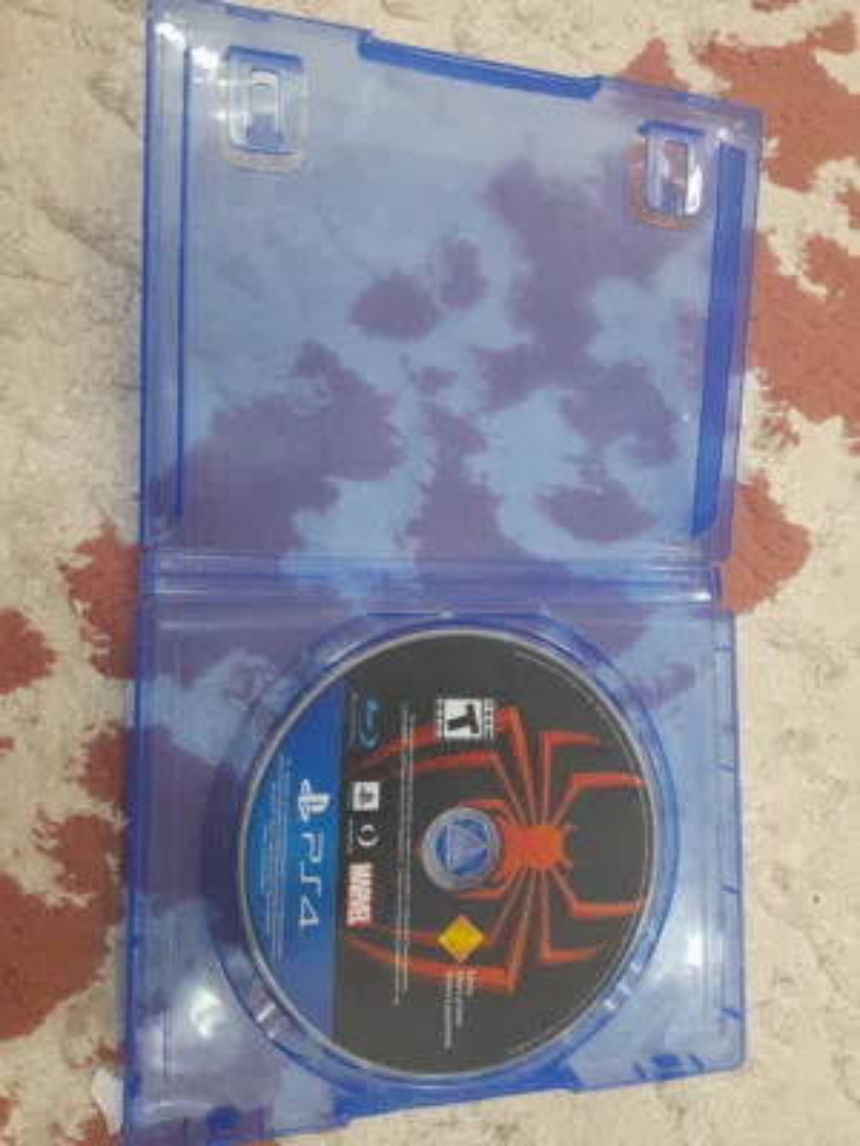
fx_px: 828
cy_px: 573
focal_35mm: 25
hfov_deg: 54.9
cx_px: 430
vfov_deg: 69.4
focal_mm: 4.6
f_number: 2
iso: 320
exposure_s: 1/33
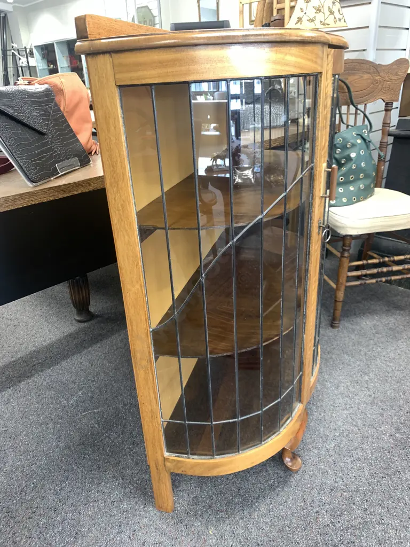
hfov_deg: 53.1
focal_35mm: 26
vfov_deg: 67.3
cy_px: 274
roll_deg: +2.7
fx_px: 411
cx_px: 205
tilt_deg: -24.1
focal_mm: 4.25
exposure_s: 1/50
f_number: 1.8
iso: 160
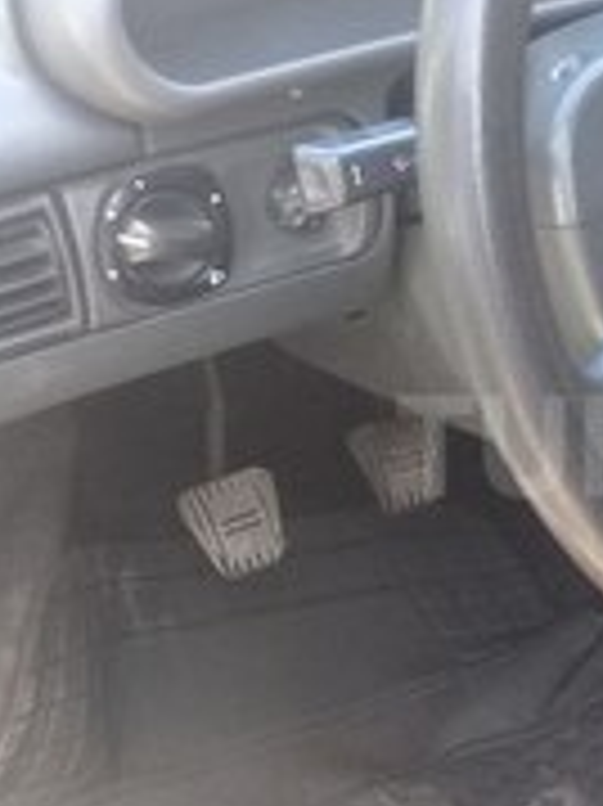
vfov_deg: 22.8
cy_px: 446
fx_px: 2000
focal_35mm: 86
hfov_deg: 16.4
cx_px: 742
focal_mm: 3.3
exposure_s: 1/33
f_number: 2.2
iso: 80
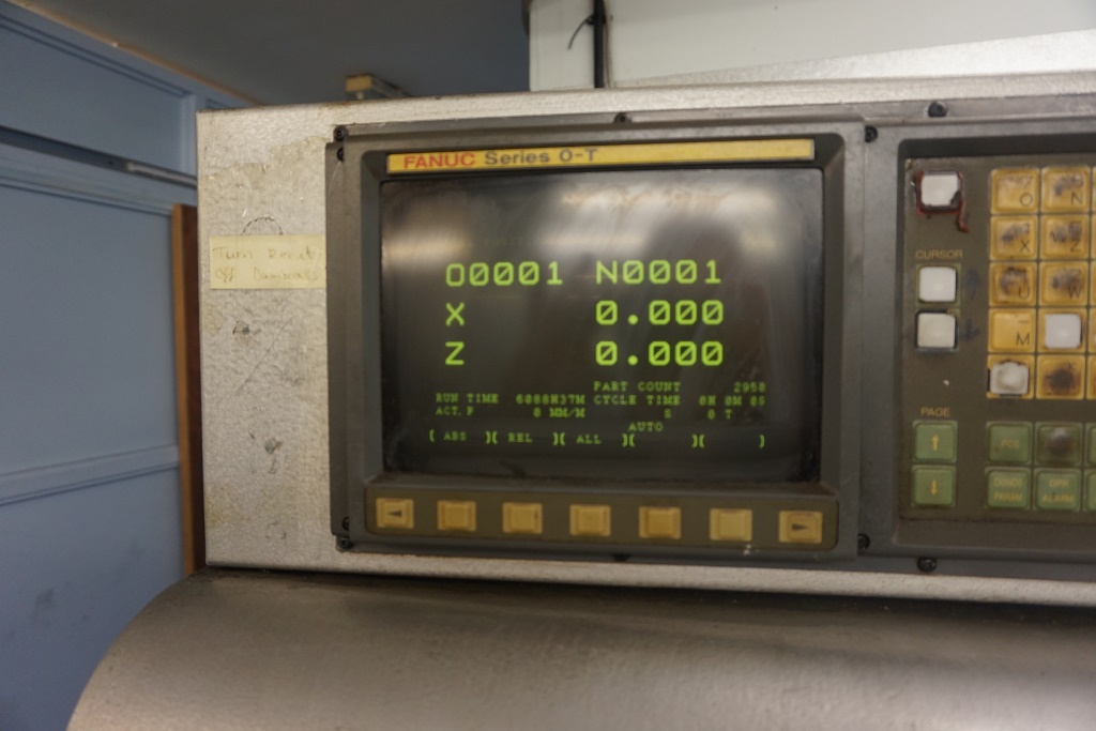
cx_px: 548
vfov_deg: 53.1
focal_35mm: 24
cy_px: 366
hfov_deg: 73.7
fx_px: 731
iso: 500
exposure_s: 1/60
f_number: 4
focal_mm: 16
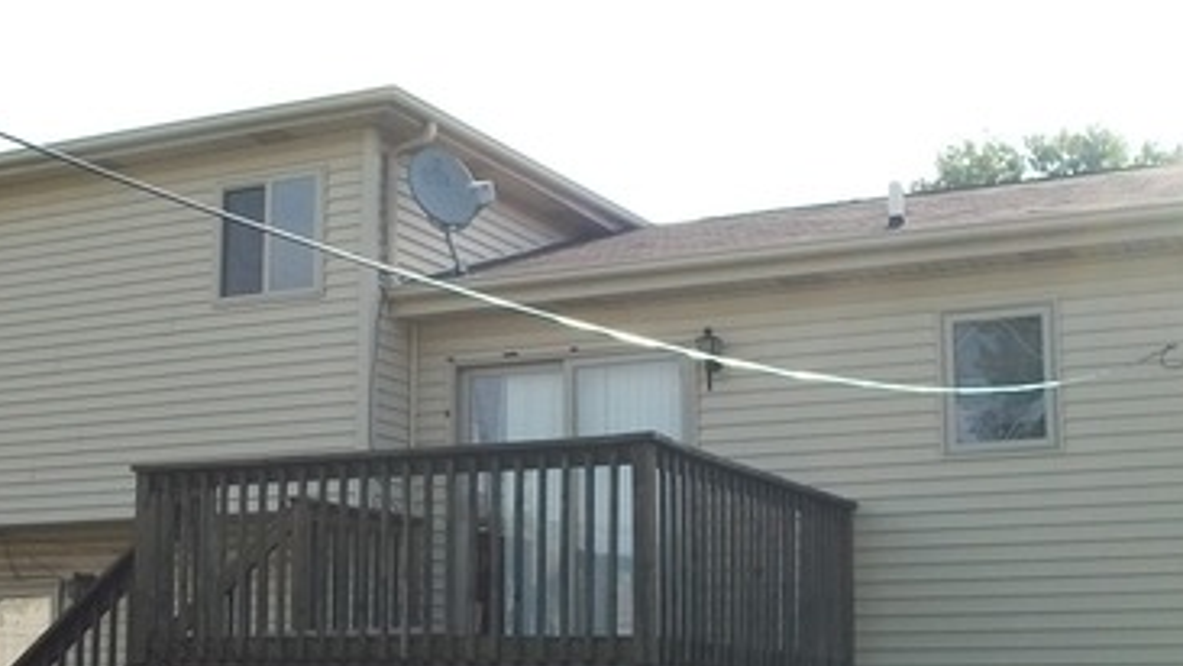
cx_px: 372
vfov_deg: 19.7
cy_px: 417
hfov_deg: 34.0
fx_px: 1914
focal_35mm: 61
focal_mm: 5.7
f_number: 2.9
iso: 80
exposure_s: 1/640
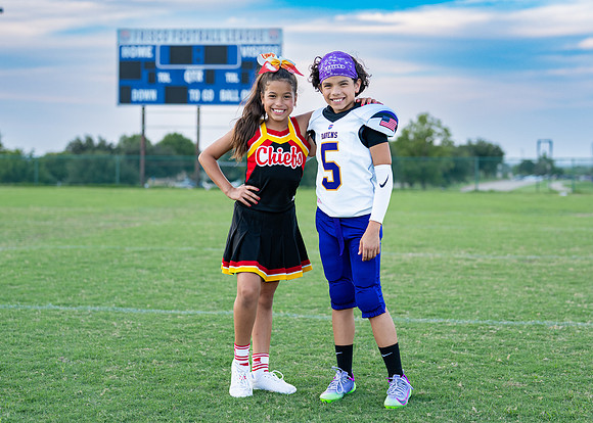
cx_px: 314
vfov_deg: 22.5
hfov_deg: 31.1
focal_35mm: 63
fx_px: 1064
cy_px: 202
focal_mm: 50
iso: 160
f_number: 2
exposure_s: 1/400
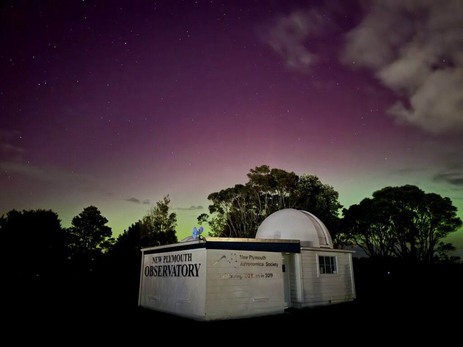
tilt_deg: +15.8
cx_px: 232
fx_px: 321
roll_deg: +0.4
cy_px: 174
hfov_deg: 71.6
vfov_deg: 56.8
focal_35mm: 24
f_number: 1.78
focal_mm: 6.76
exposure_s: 1
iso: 5000
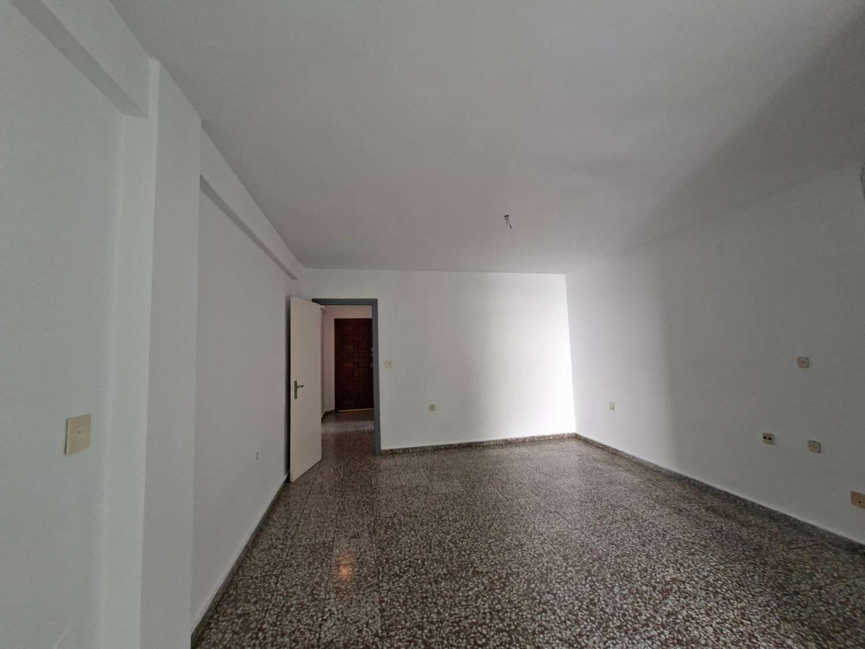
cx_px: 432
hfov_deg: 106.2
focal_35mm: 13
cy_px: 324
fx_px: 325
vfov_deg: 89.9
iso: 80
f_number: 2.2
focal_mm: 1.74
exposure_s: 1/40
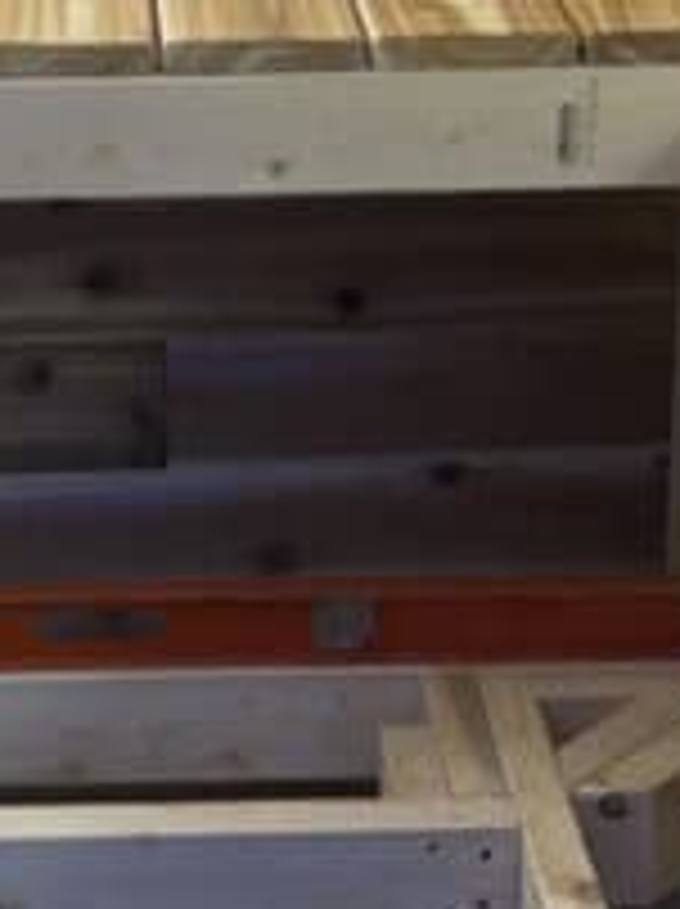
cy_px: 72
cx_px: 77
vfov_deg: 18.7
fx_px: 2704
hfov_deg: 14.2
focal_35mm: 103
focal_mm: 6
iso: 640
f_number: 1.6
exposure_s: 1/40
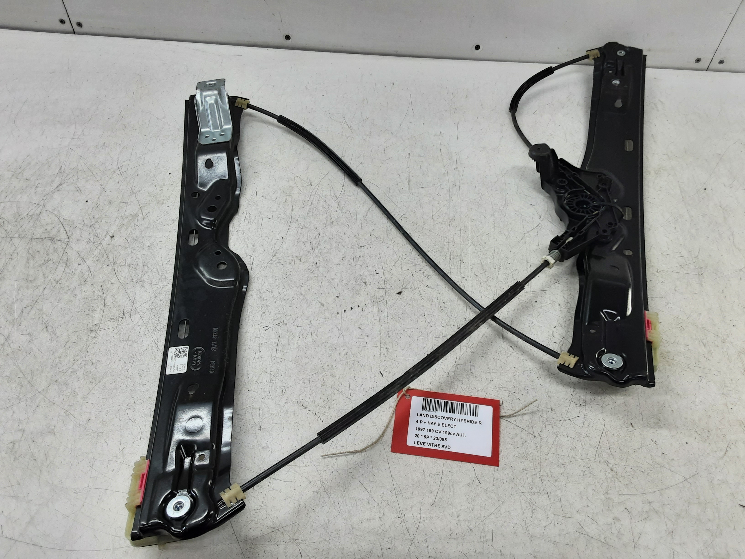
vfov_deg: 51.4
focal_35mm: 27
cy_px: 280
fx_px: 581
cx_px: 372
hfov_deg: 65.3
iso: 50
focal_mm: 2.91
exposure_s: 1/50
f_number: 1.9
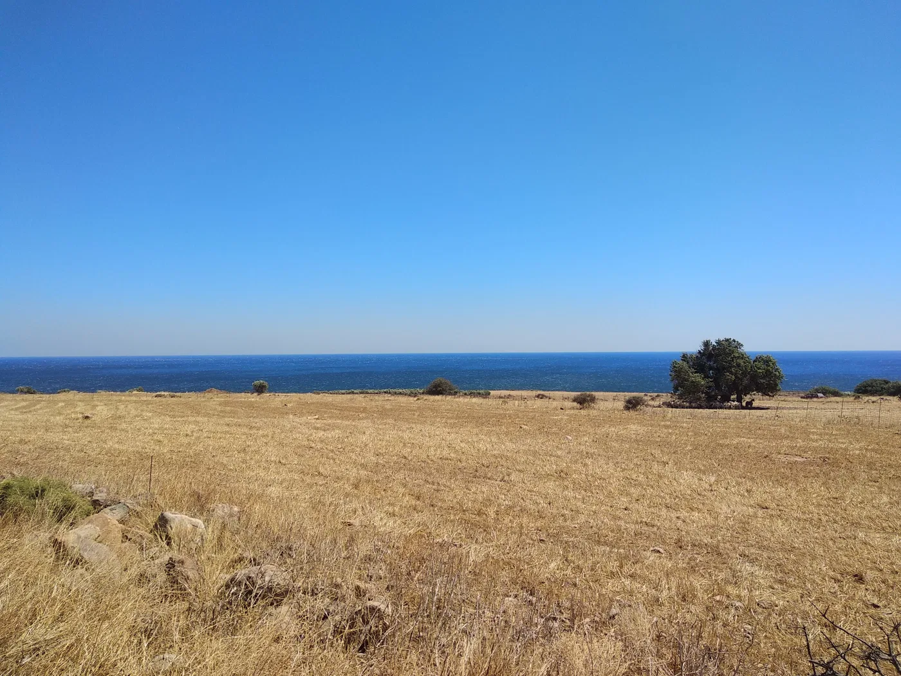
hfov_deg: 67.3
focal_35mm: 26
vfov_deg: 53.1
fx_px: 677
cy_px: 338
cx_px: 450
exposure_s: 1/1141
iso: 100
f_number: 2.2
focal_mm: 3.81
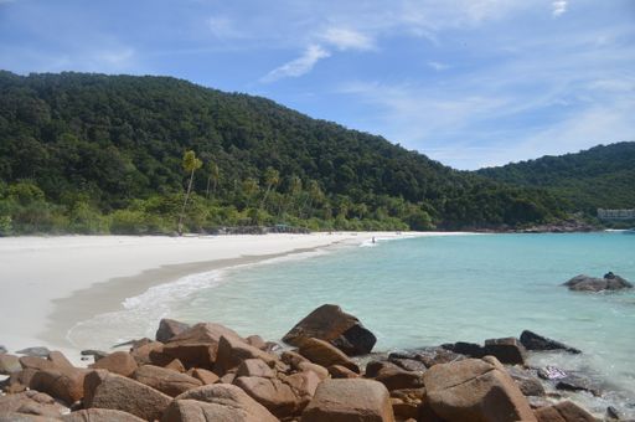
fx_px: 476
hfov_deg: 67.4
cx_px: 318
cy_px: 211
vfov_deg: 47.8
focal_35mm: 27
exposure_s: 1/640
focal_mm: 18
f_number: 4.5
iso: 200
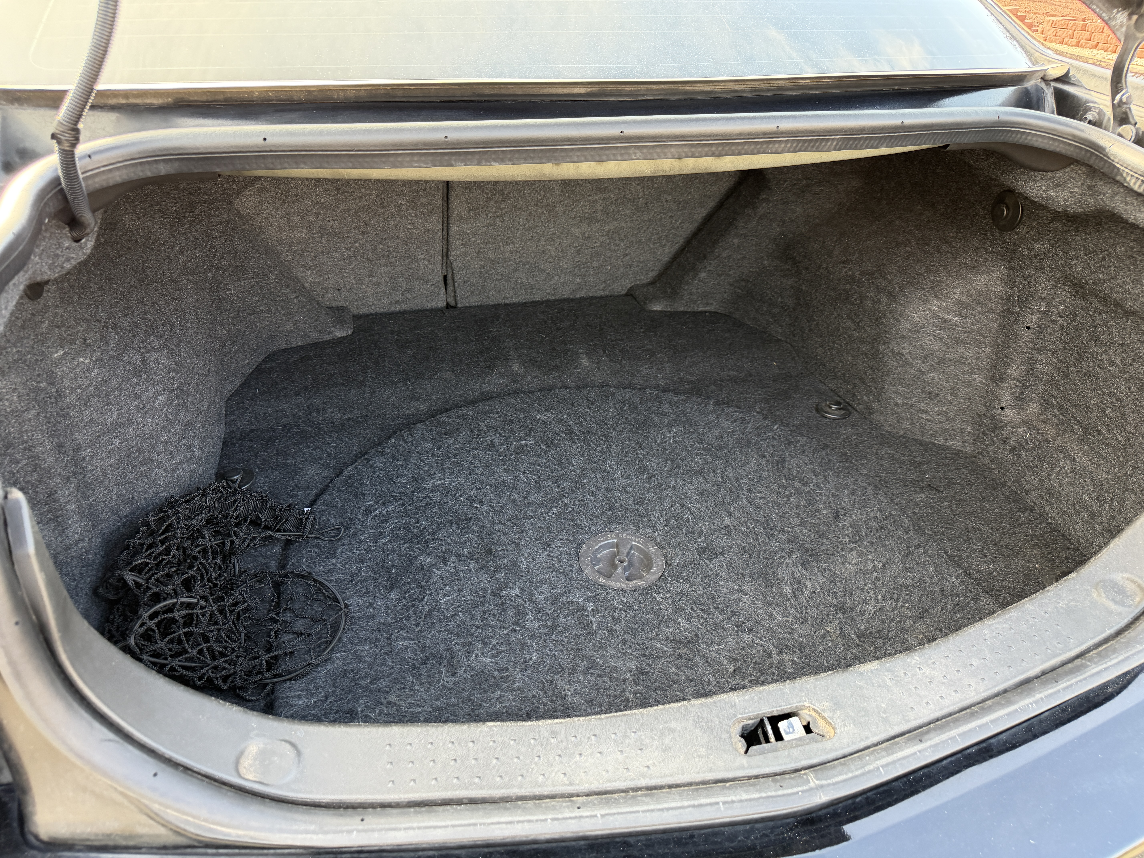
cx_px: 572
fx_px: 793
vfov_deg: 56.8
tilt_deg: -31.7
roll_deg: -2.3
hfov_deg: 71.6
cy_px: 429
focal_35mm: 24
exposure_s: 1/147
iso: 200
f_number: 1.78
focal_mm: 6.76
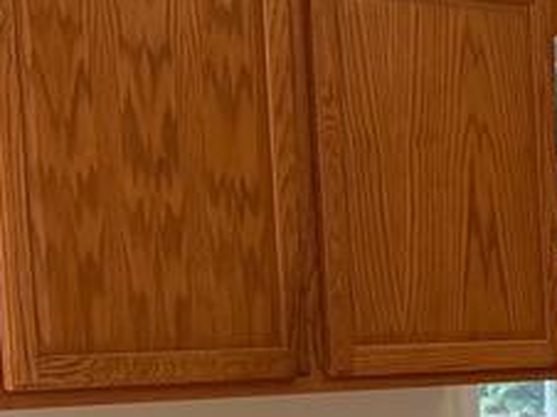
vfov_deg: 9.4
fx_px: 2459
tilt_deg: -9.8
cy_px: 656
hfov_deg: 11.2
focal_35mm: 153
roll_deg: -0.2
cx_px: 1257
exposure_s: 1/169
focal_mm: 6.76
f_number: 1.78
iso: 160
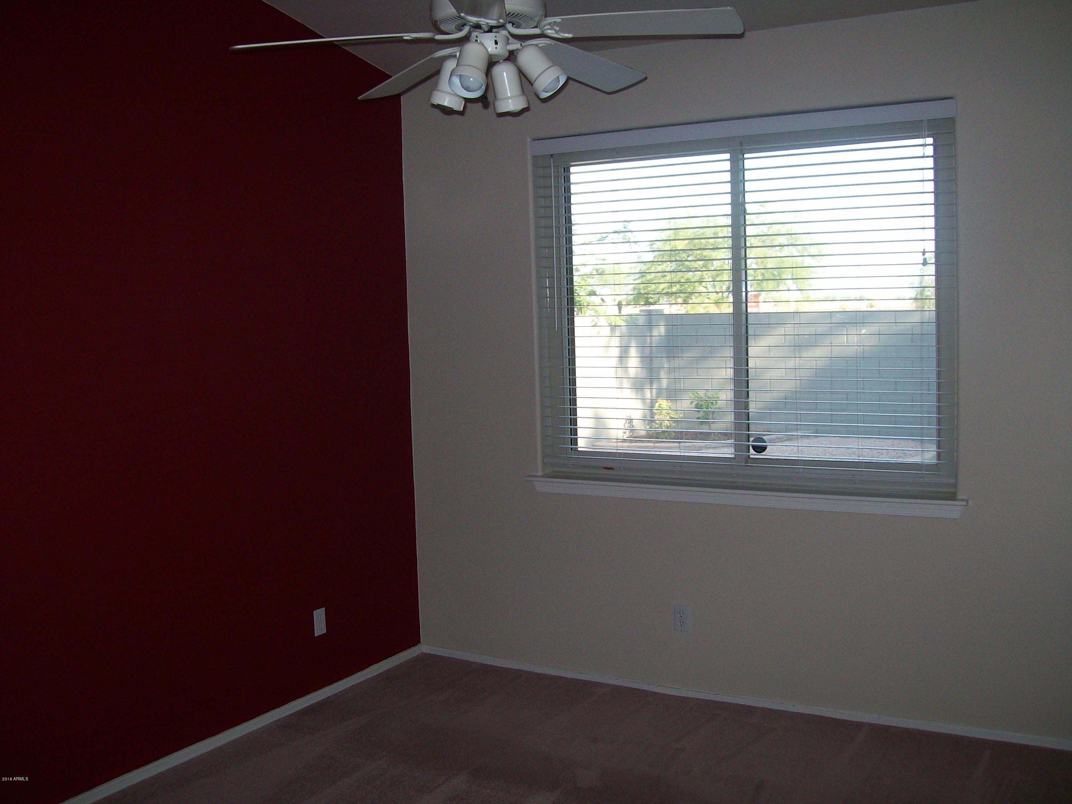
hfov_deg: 51.4
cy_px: 402
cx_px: 536
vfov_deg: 39.7
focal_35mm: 36
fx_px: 1115
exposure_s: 1/69.6
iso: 80
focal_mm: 6
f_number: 2.7
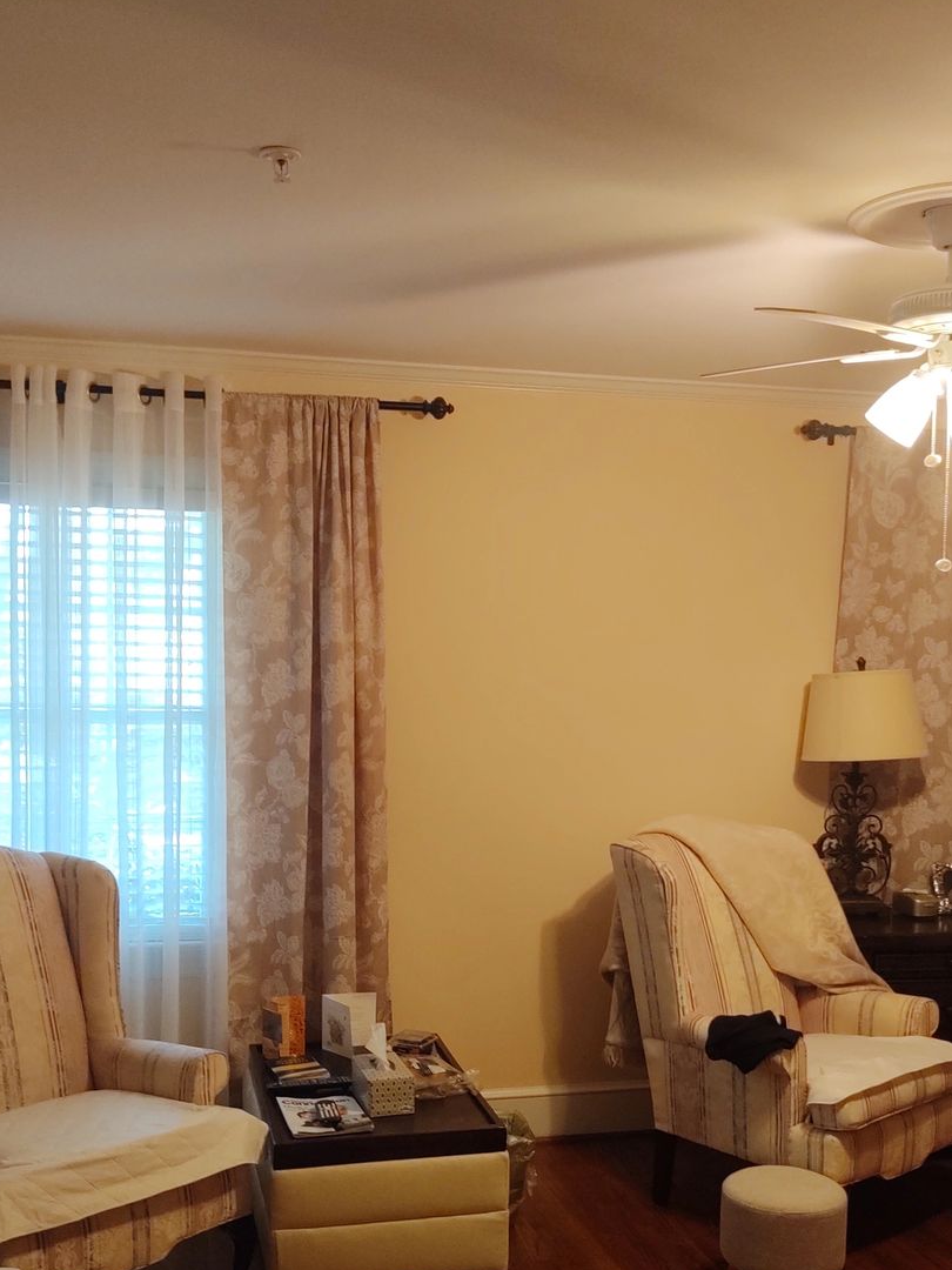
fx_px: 1467
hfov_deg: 36.0
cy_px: 757
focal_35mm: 40
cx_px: 498
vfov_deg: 46.6
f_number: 1.7
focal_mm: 4.75
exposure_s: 1/30
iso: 160
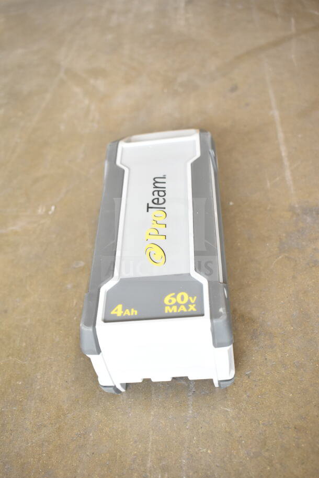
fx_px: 498
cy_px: 239
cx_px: 160
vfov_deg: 51.3
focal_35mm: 38
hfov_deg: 35.5
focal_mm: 25
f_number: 5
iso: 1600
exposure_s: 1/100
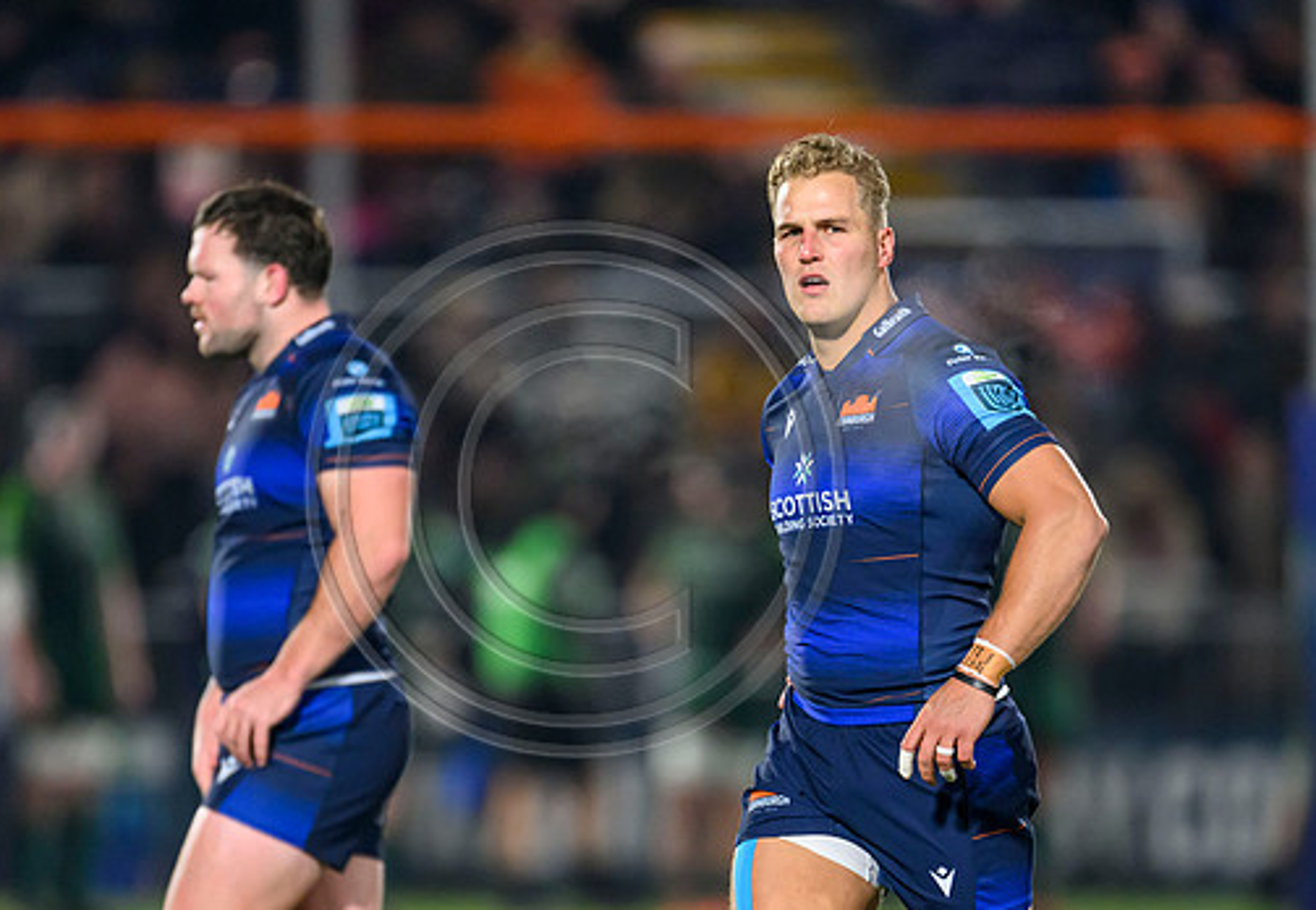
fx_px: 31066
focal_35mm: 840
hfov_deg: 2.4
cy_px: 614
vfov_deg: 1.7
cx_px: 762
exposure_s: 1/500
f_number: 4
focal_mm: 560
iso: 5000
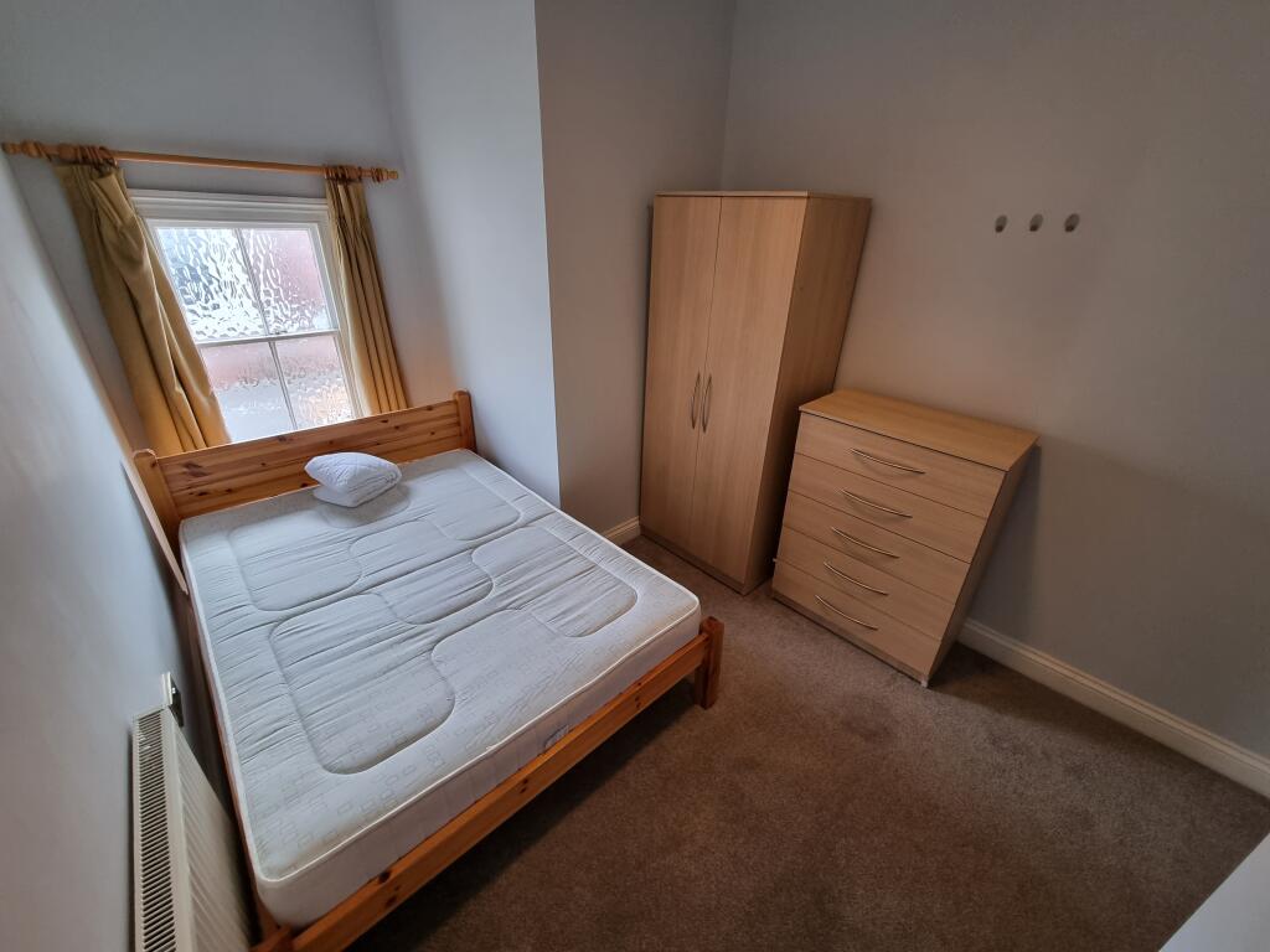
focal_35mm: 13
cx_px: 635
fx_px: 477
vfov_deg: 89.9
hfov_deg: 106.2
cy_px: 476
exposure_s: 1/50
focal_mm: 2.2
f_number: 2.2
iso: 160
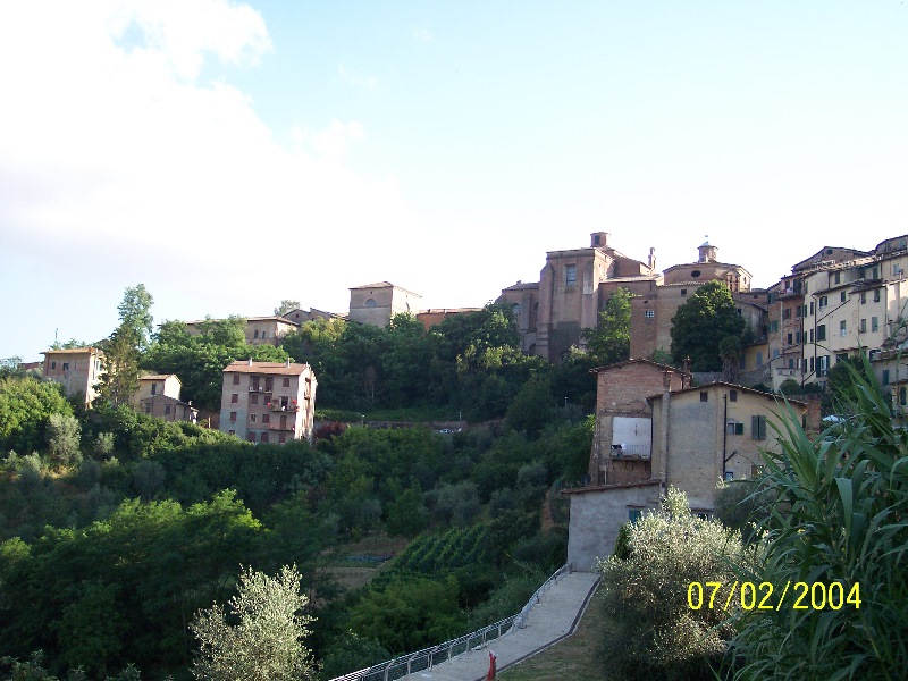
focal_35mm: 38
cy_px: 340
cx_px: 454
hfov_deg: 49.0
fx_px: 997
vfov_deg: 37.7
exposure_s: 1/700
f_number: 2.8
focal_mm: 8
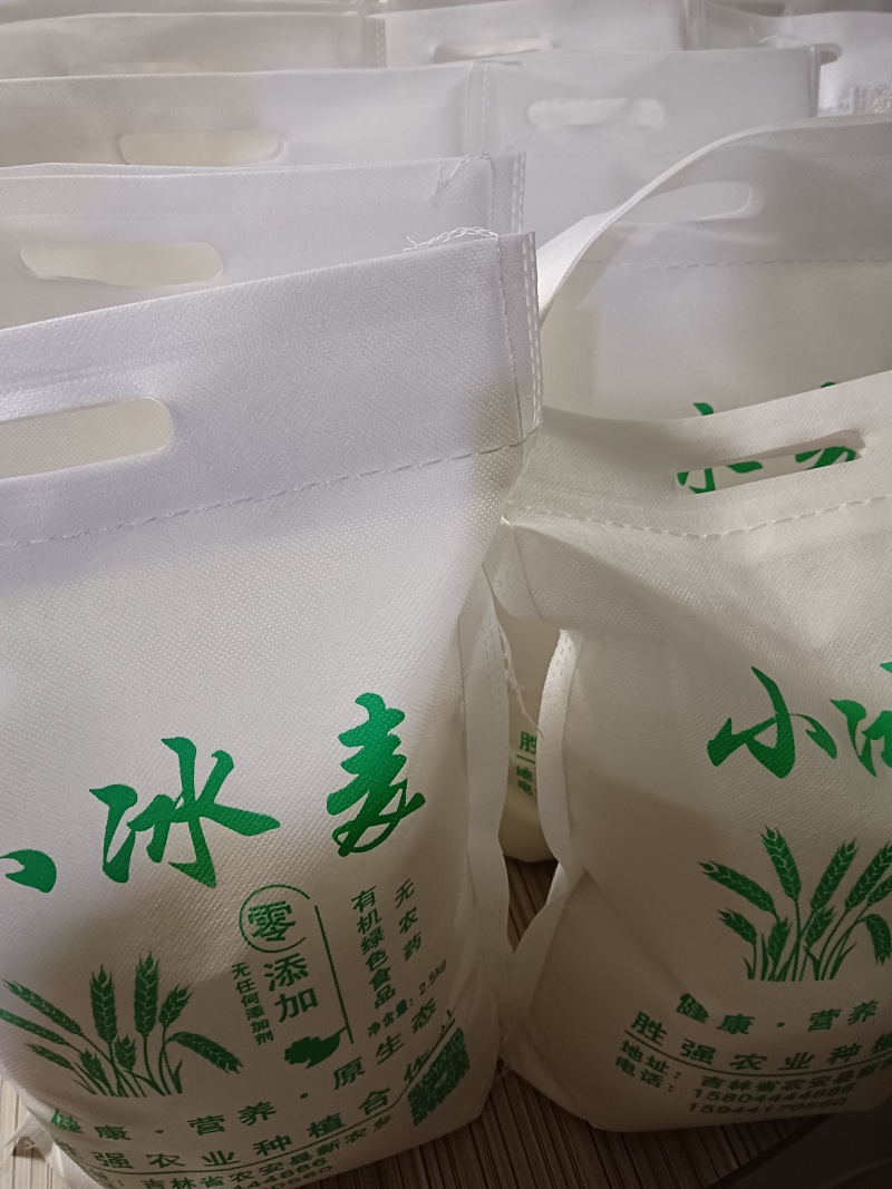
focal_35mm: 26
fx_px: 893
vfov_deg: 67.3
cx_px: 446
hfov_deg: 53.1
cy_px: 594
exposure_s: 1/25
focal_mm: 4.05
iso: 2356
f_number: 1.8
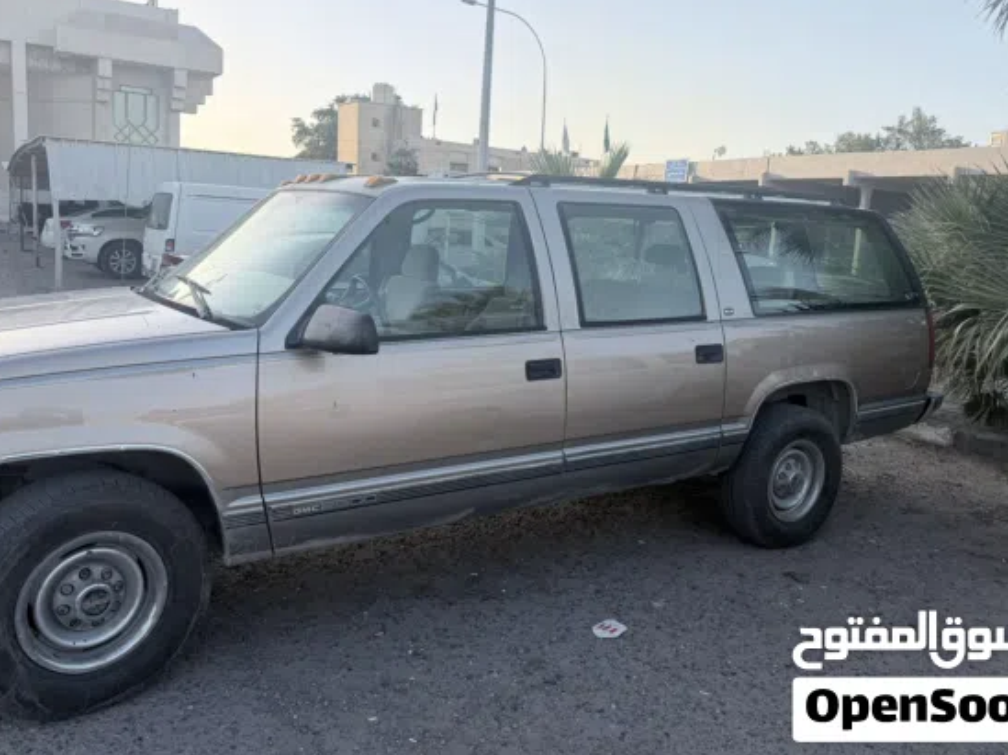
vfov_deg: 49.6
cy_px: 345
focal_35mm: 28
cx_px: 516
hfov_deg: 63.5
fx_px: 815
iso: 80
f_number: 1.78
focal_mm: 6.76
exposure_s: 1/1618
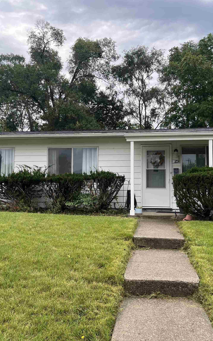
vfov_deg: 52.7
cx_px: 114
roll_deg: +0.2
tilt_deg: +3.7
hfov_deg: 34.4
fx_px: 344
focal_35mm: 37
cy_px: 172
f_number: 1.6
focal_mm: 5.1
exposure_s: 1/756
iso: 50
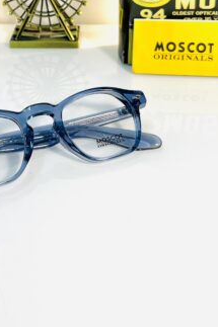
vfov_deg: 39.3
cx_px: 45
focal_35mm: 48
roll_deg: +4.4
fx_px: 436
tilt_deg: -25.8
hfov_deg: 27.5
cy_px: 59
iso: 50
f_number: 1.6
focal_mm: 5.1
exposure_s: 1/816
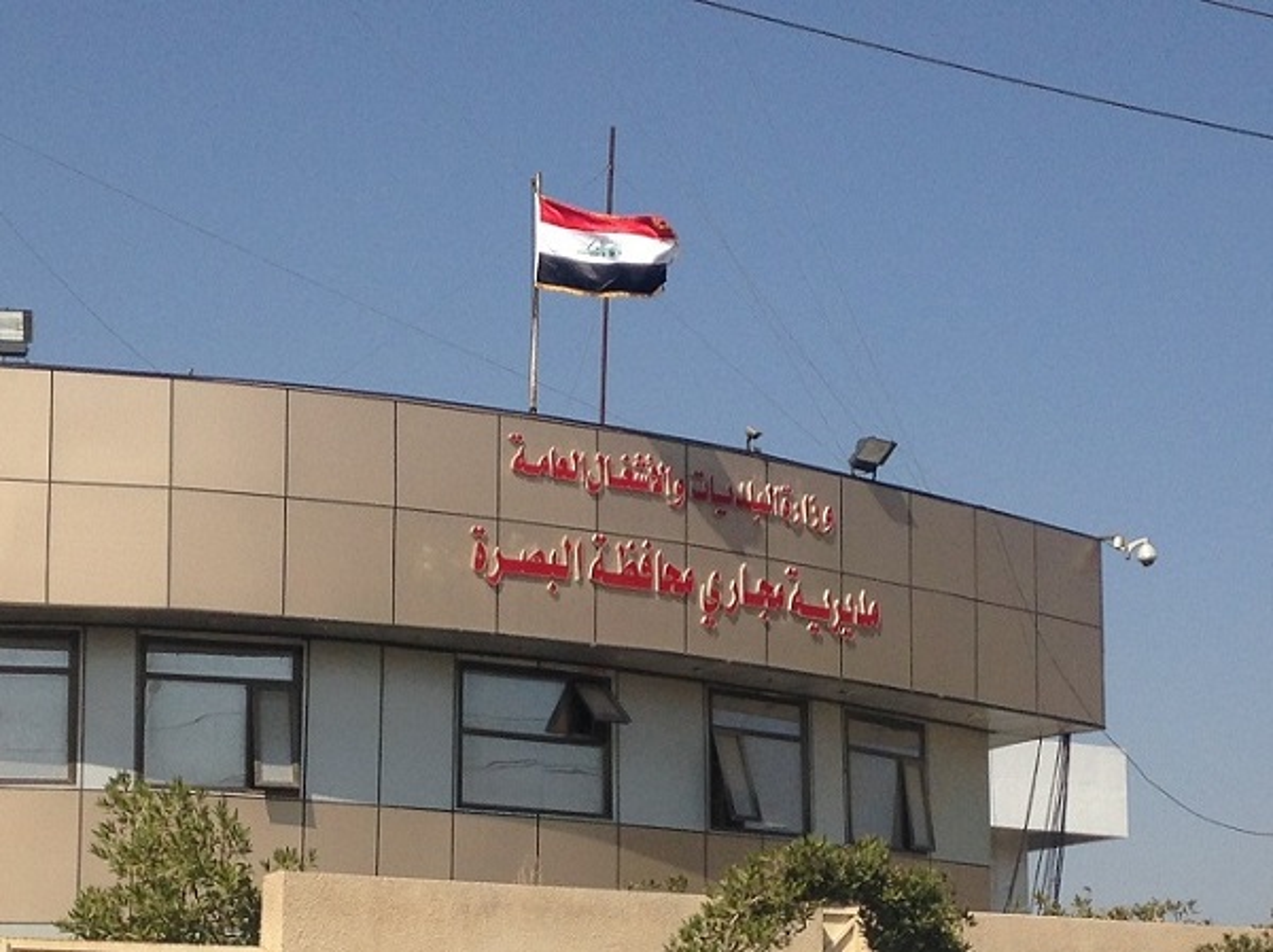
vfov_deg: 42.9
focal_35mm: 33
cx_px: 636
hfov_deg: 55.4
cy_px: 476
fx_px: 1213
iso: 50
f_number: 2.4
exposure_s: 1/2710
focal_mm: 4.12
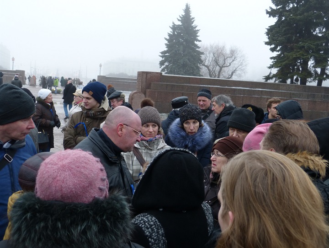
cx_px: 164
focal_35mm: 40
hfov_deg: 46.7
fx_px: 381
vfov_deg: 36.0
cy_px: 124
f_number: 3.1
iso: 160
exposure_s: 1/60
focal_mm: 7.1
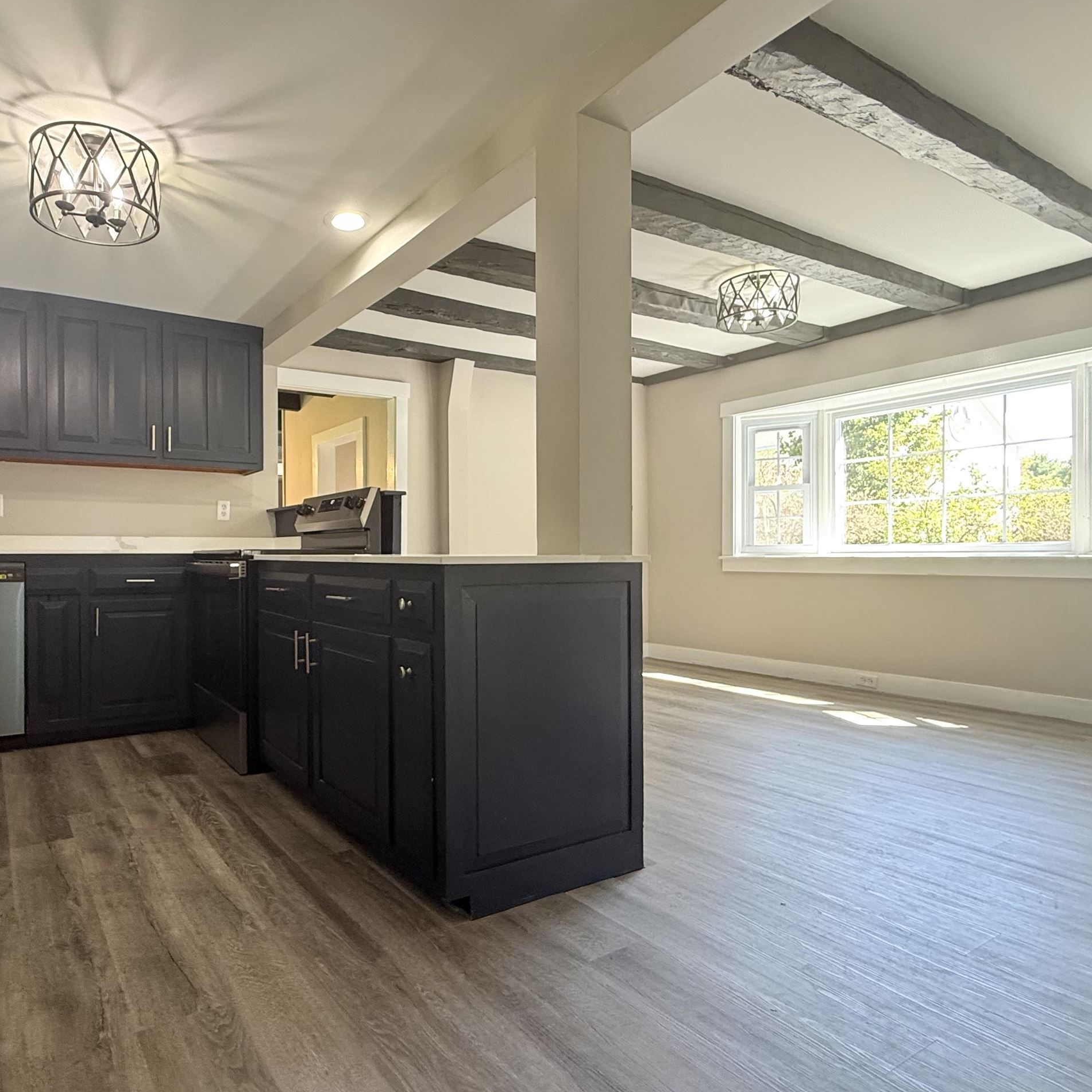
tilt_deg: +0.1
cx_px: 367
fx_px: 714
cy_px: 564
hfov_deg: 72.7
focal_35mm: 20
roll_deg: +0.9
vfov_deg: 74.8
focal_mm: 2.22
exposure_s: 1/60
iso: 200
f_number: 2.2
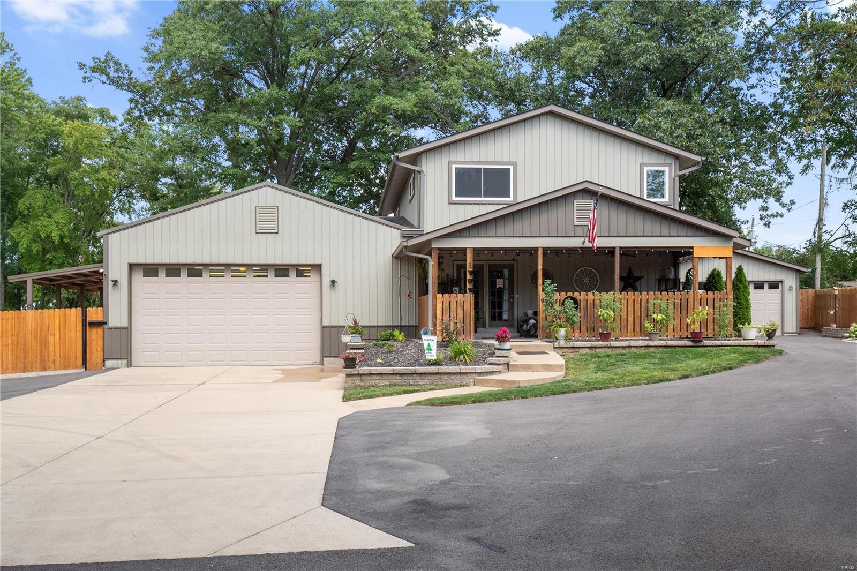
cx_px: 428
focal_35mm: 36
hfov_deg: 53.1
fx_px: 857
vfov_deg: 36.9
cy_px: 286
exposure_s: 1/640
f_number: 6.3
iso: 400
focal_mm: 18
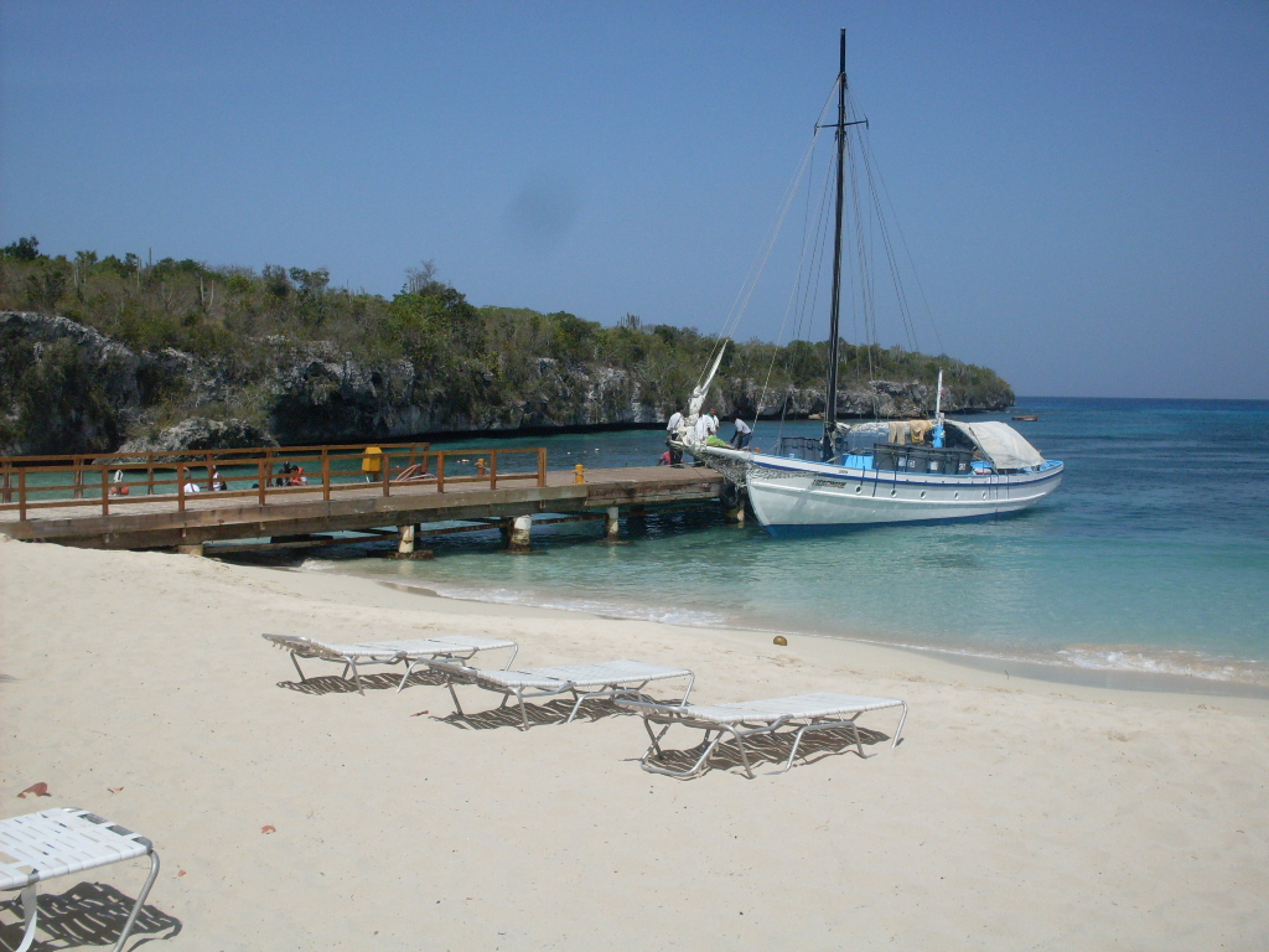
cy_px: 476
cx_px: 634
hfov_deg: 49.0
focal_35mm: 38
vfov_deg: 37.7
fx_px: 1393
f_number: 8.4
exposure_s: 1/500
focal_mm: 6.3
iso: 80
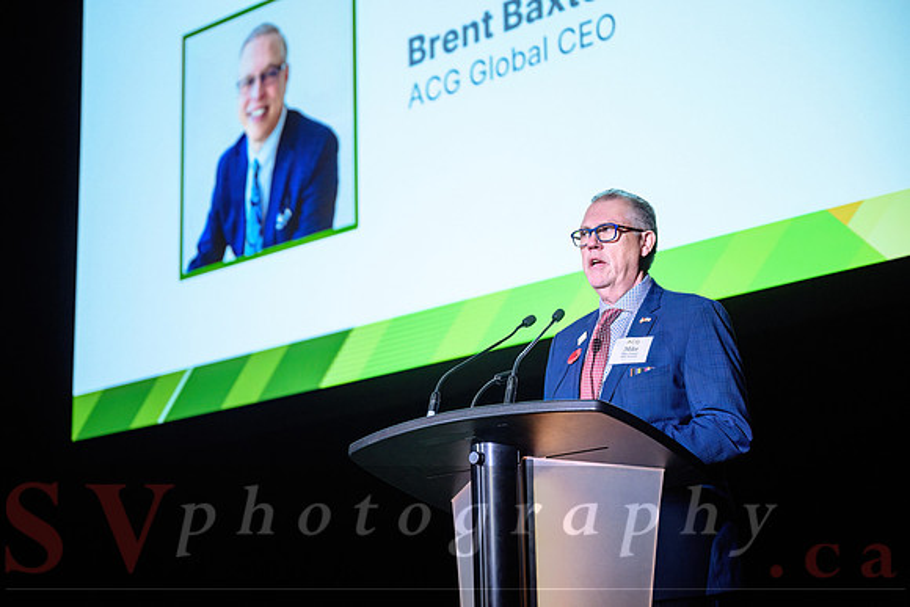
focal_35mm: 73
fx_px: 1840
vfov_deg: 18.7
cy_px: 304
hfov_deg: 27.8
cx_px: 445
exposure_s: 1/125
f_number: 2.8
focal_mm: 70
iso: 1250
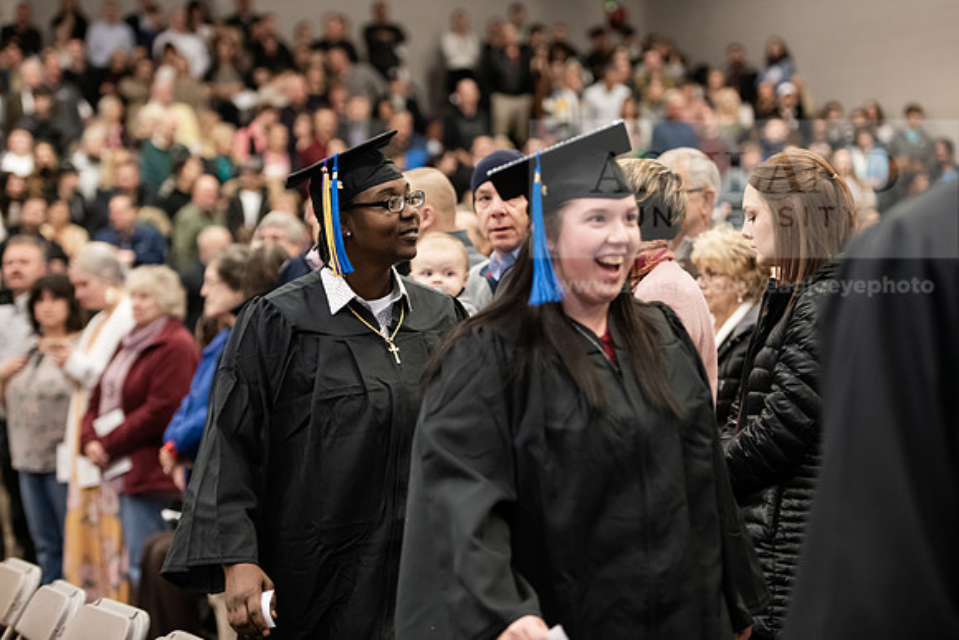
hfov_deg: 21.5
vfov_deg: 14.4
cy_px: 320
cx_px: 480
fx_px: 2531
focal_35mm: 95
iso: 2000
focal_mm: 95
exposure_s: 1/200
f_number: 3.2
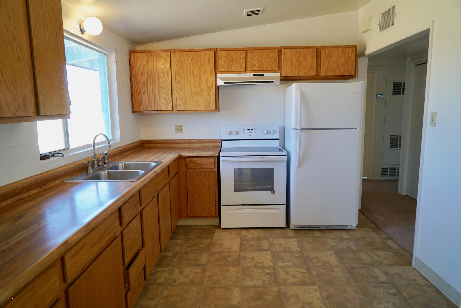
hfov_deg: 73.7
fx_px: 307
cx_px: 230
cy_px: 154
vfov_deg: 53.2
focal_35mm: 24
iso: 200
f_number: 4
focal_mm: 24
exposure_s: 1/60
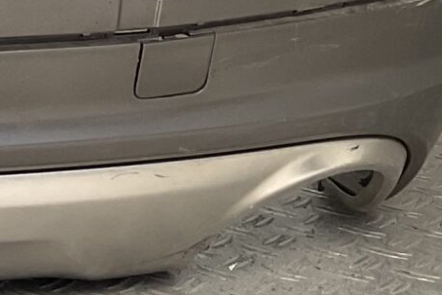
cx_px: -594
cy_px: -264
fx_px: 2088
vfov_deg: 7.8
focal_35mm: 170
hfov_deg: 10.5
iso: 16
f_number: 1.8
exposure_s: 1/250
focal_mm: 3
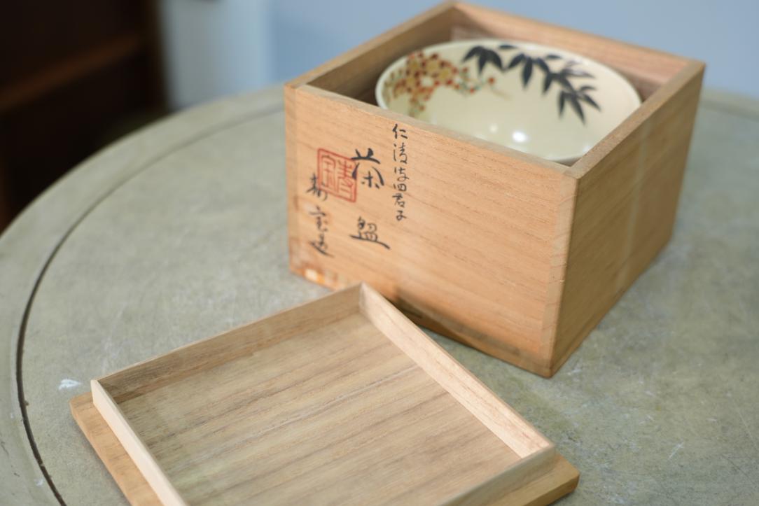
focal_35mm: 48
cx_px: 380
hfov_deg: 41.1
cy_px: 253
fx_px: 1012
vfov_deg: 28.1
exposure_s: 1/50
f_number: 4
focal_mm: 48
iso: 400
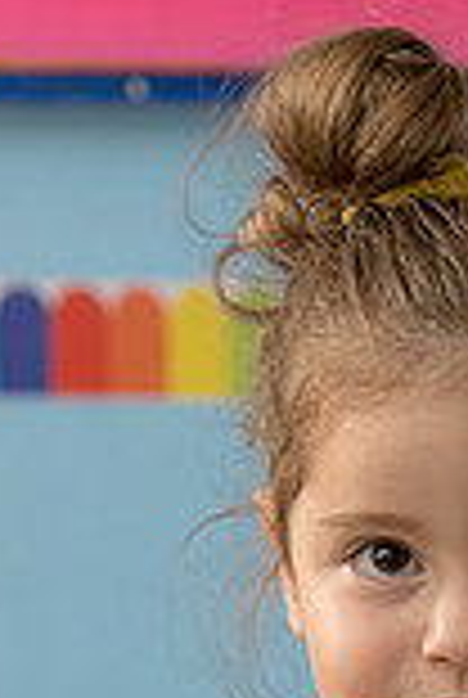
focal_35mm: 197
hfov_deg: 7.0
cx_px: 387
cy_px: 905
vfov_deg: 10.2
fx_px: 3824
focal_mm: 68
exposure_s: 1/160
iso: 1600
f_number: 5.6
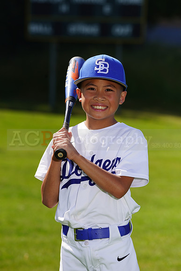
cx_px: 90
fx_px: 1884
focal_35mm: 250
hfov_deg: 5.5
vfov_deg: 8.2
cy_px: 136
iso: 100
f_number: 8
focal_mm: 250
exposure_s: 1/250
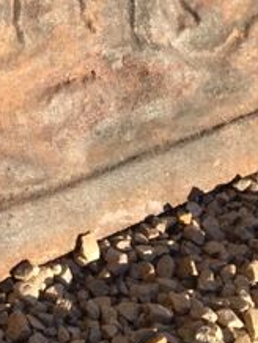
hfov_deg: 16.5
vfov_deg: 22.1
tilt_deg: -30.5
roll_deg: -7.0
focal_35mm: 85
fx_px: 843
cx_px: -68
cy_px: 0
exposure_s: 1/484
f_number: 2.2
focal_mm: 4.15
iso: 25
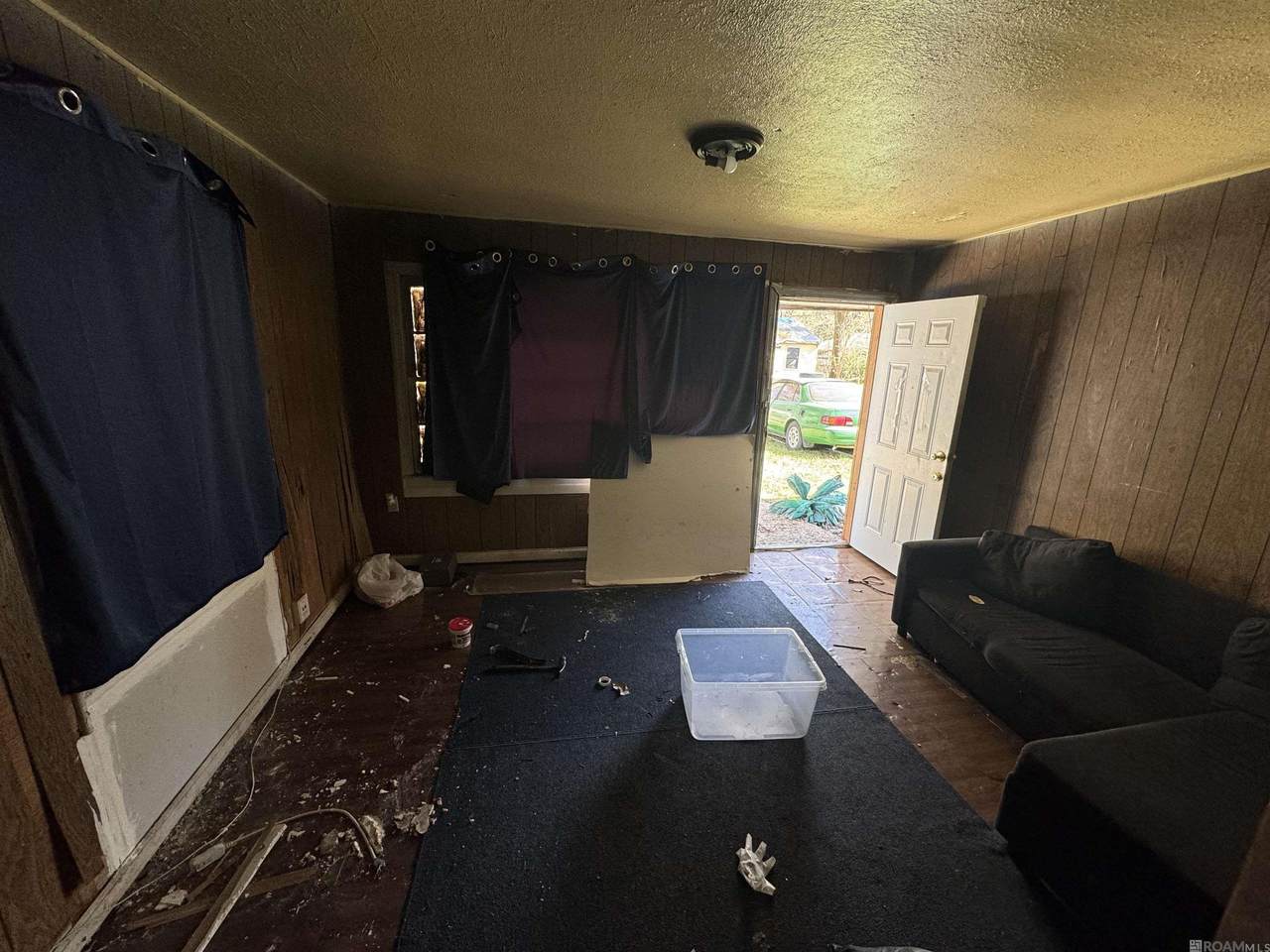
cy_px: 476
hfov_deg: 102.1
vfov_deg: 85.7
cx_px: 635
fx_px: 514
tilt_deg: -14.0
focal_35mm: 14
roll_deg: -1.3
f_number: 2.2
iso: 160
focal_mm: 2.22
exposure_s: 1/99
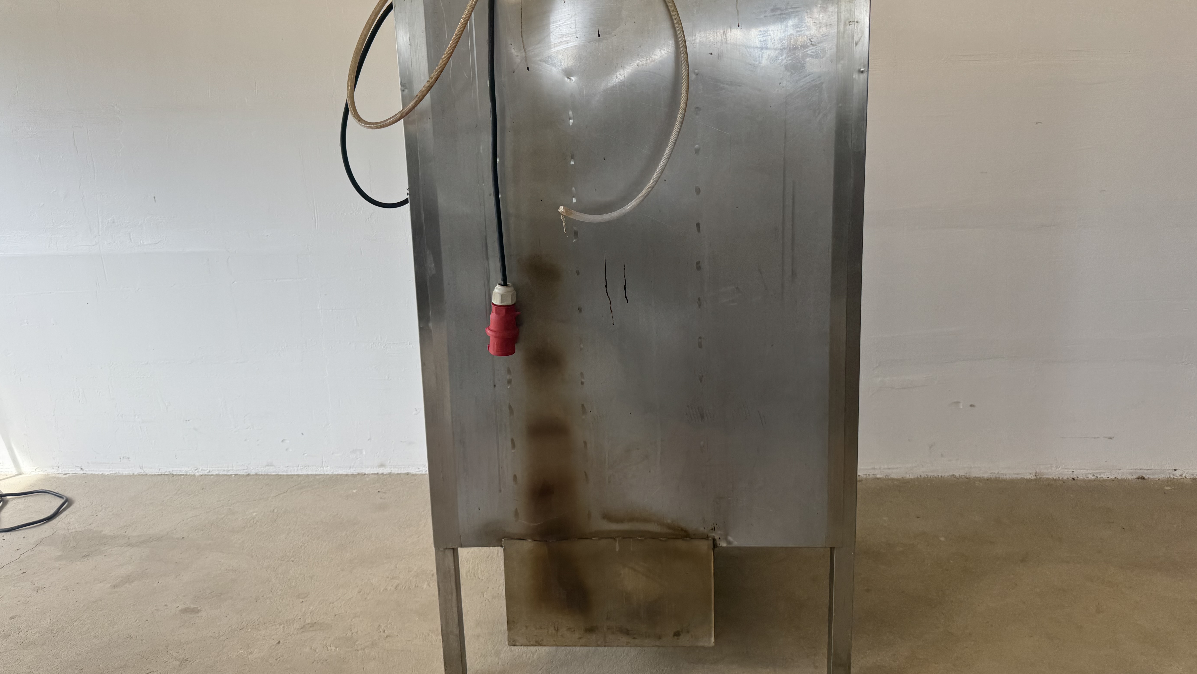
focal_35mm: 27
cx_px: 580
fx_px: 857
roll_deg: +1.8
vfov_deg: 42.6
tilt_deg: -11.0
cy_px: 256
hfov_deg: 69.8
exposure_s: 1/230
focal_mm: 6.76
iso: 64
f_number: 1.78
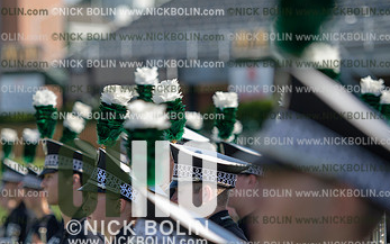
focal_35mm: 230
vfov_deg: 5.7
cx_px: 137
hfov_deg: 9.1
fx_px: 2445
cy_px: 193
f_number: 2.8
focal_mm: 135
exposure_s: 1/2000
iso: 160
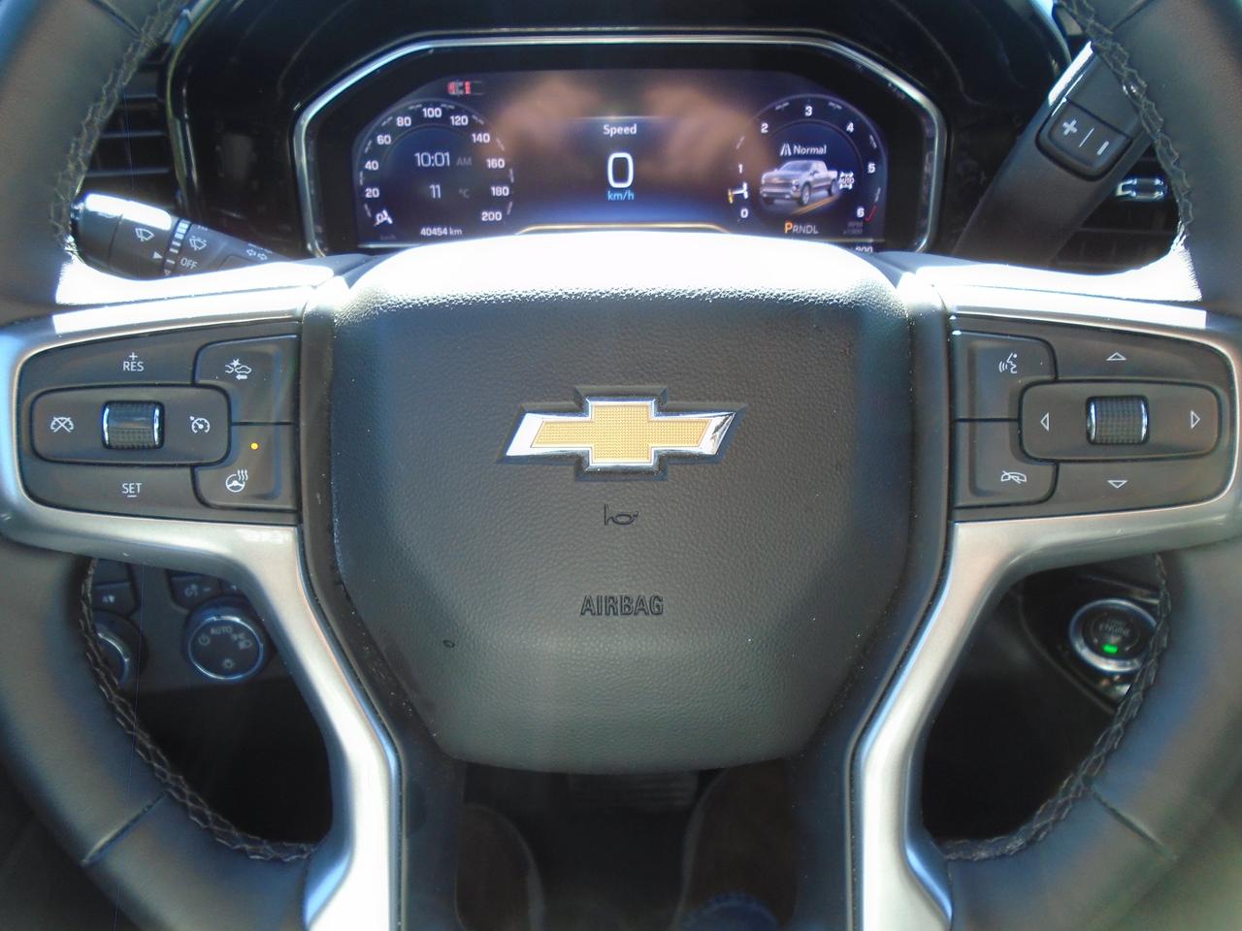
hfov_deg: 67.3
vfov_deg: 53.1
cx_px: 621
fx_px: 933
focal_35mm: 26
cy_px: 466
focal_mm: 4.6
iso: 100
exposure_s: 1/40
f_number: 3.2
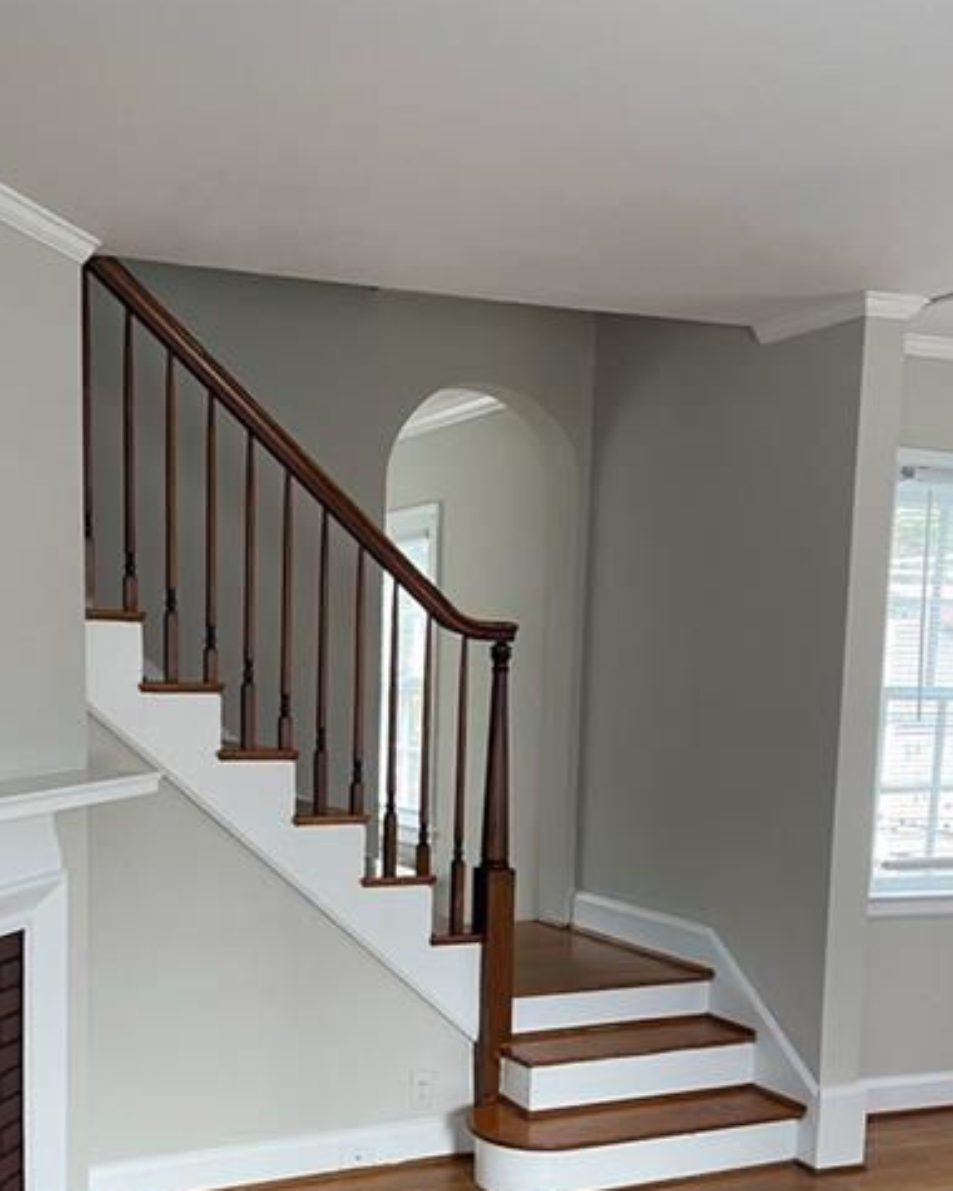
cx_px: 258
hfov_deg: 35.8
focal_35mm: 41
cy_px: 827
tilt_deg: -7.4
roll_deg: +0.1
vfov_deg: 43.9
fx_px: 1446
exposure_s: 1/60
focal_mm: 5.1
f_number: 1.6
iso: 200
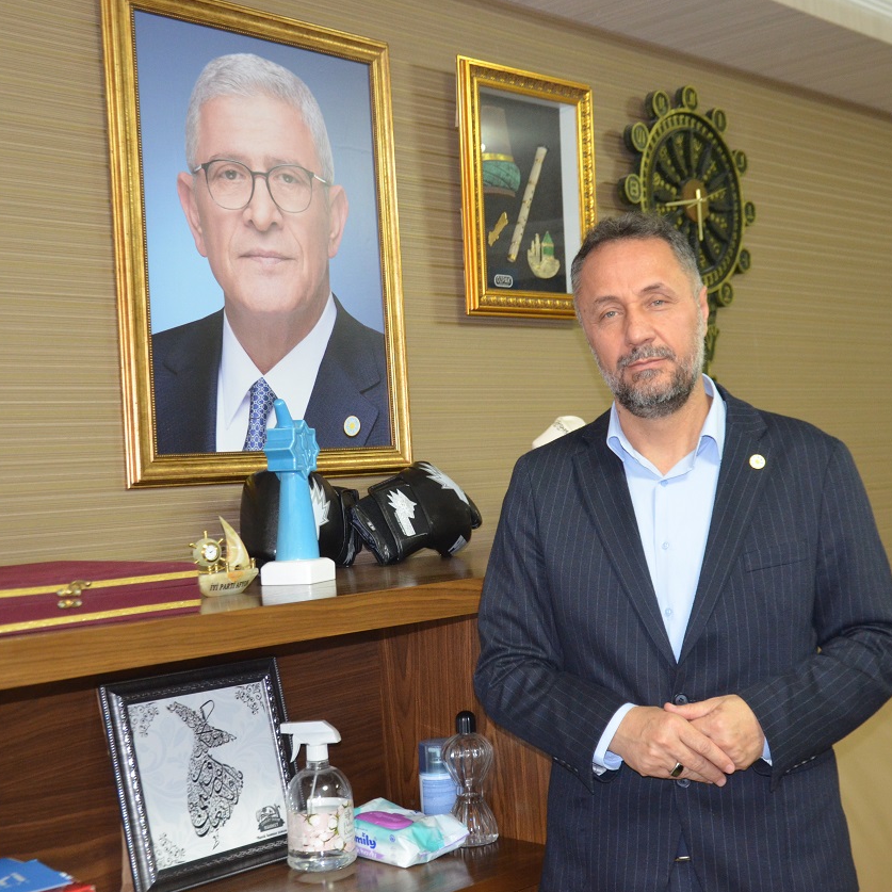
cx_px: 515
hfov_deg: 34.8
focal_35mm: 49
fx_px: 1418
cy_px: 447
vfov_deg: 34.9
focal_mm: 25
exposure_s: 1/60
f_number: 4
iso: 1600
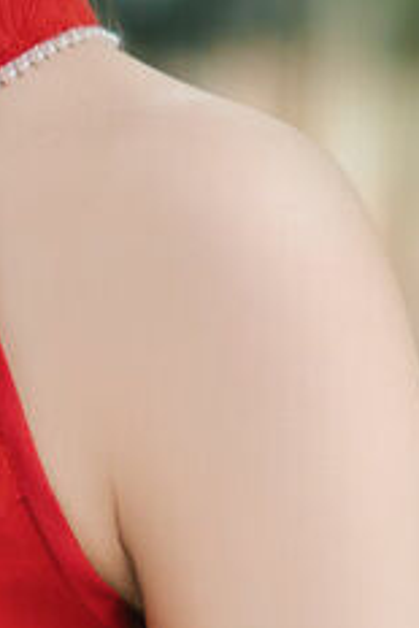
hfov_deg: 4.0
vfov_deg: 6.1
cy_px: 462
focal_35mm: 339
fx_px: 5909
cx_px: -100
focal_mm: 50
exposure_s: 1/200
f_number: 2
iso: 100
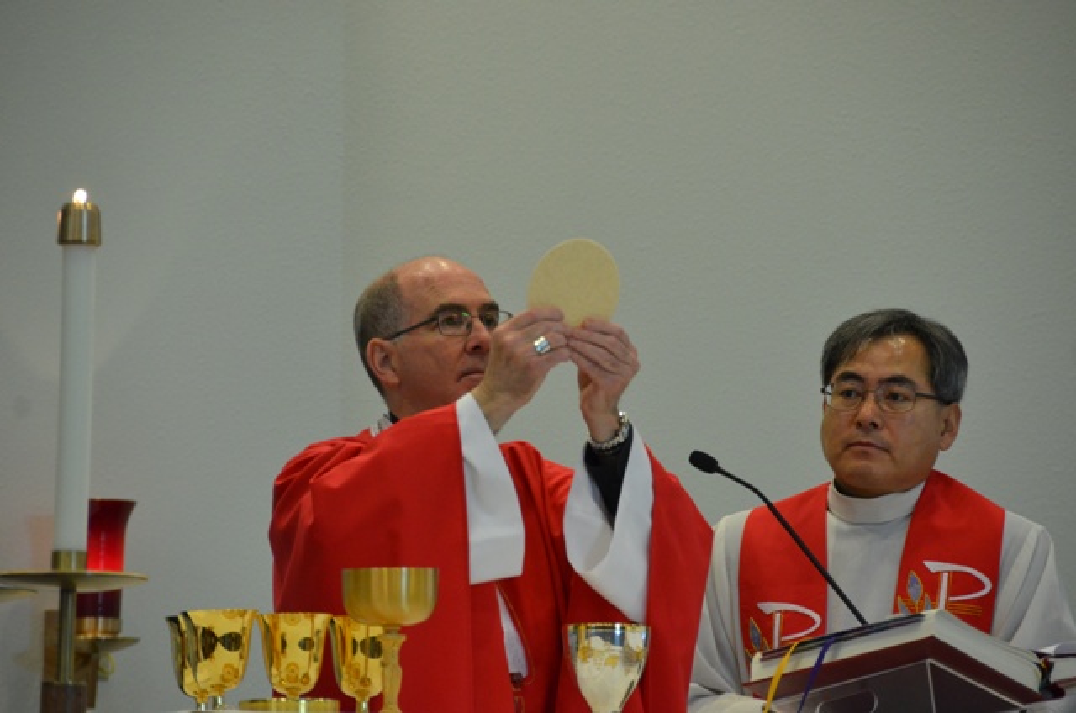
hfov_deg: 6.9
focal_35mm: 300
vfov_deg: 4.6
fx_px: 8949
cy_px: 356
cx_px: 538
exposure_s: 1/80
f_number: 5.6
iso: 1600
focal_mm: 200
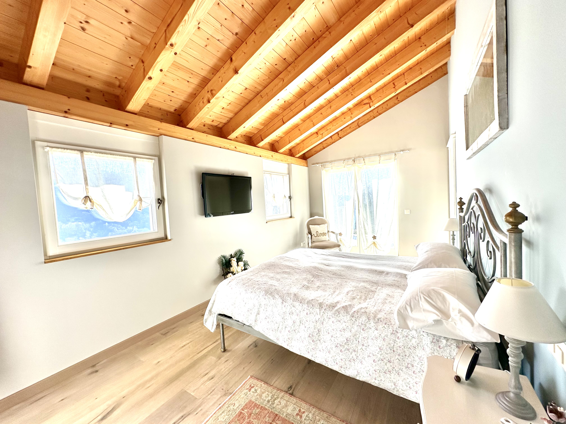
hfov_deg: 102.1
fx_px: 229
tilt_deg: -2.8
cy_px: 212
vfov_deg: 85.7
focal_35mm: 14
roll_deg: +3.6
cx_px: 283
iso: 40
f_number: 2.2
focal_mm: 2.22
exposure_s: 1/228
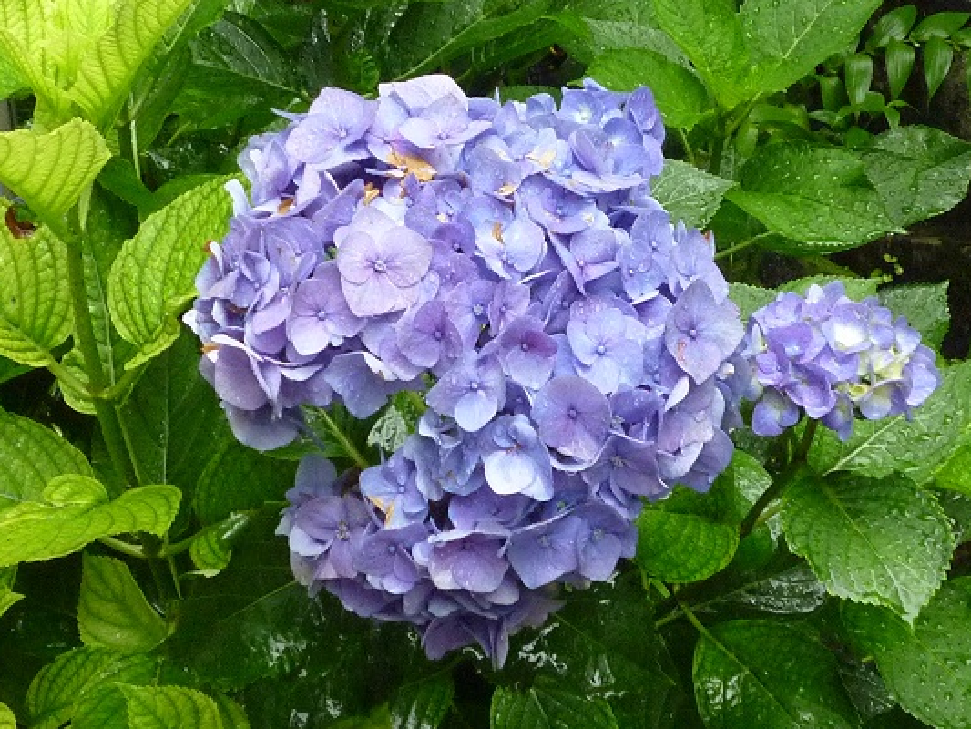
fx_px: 2188
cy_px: 317
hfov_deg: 25.0
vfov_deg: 18.9
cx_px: 557
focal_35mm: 78
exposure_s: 1/200
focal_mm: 5.8
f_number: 3.6
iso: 320
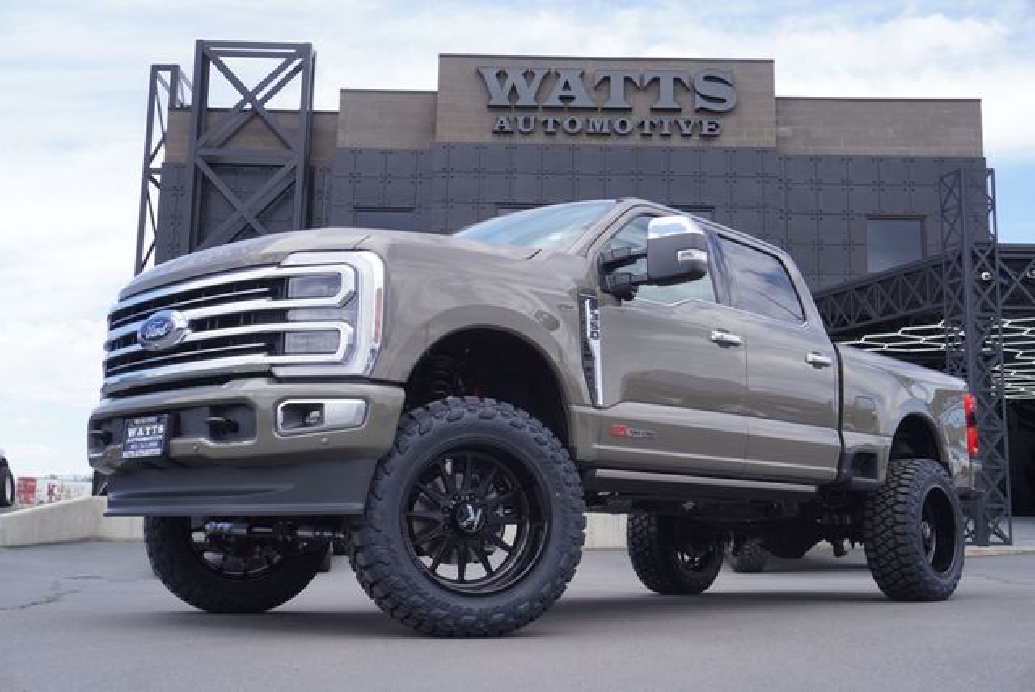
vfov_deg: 34.3
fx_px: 1122
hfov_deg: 49.5
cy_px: 346
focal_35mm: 39
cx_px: 518
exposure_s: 1/160
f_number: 7.1
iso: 100
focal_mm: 26
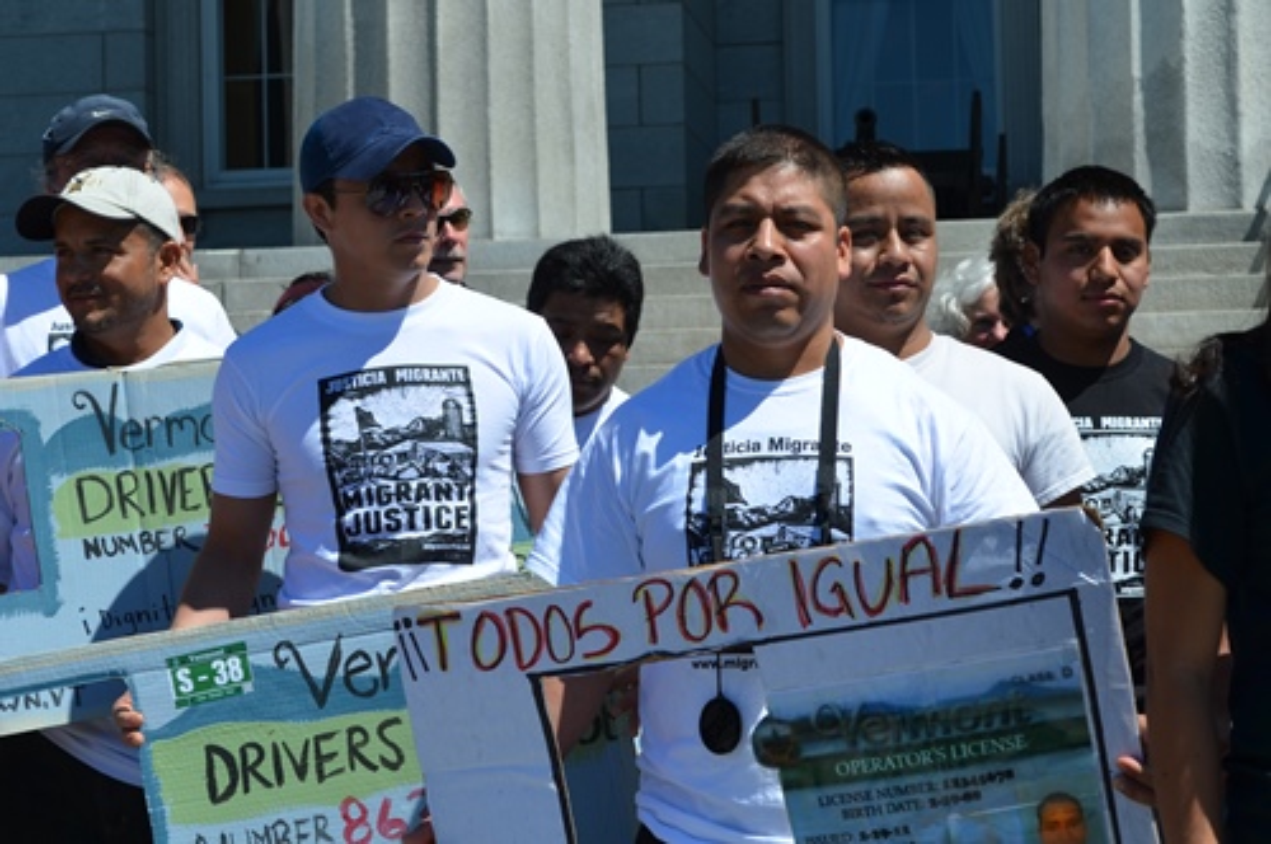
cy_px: 422
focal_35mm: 82
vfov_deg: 16.5
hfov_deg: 24.6
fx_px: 2909
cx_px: 636
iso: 100
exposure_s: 1/320
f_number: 9
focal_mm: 55
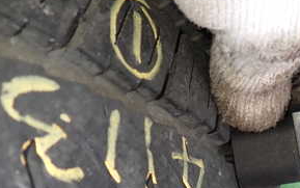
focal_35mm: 55
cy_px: 127
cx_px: 206
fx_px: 450
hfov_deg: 36.4
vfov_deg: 23.5
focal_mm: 4.5
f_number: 2
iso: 160
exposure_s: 1/60
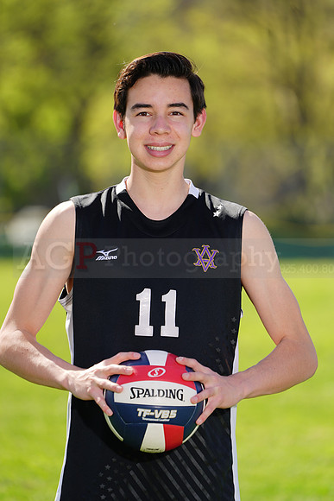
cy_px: 250
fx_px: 4840
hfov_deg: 4.0
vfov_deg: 5.9
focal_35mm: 348
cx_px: 167
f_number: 6.3
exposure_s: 1/200
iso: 64
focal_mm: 348
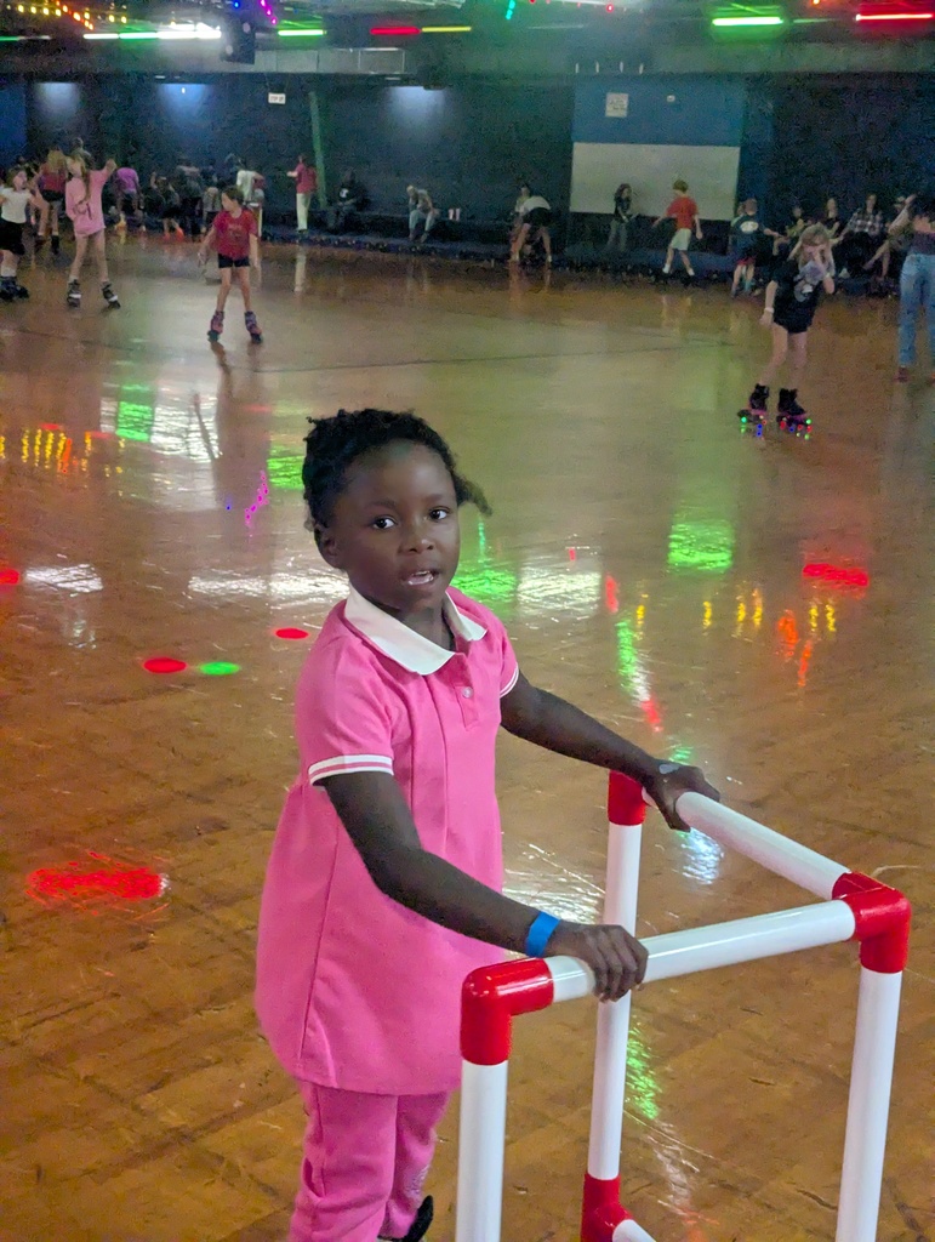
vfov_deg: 39.6
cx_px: 468
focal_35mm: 48
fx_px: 1724
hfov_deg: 30.3
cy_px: 621
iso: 1170
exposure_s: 1/120
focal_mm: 6.81
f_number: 1.85
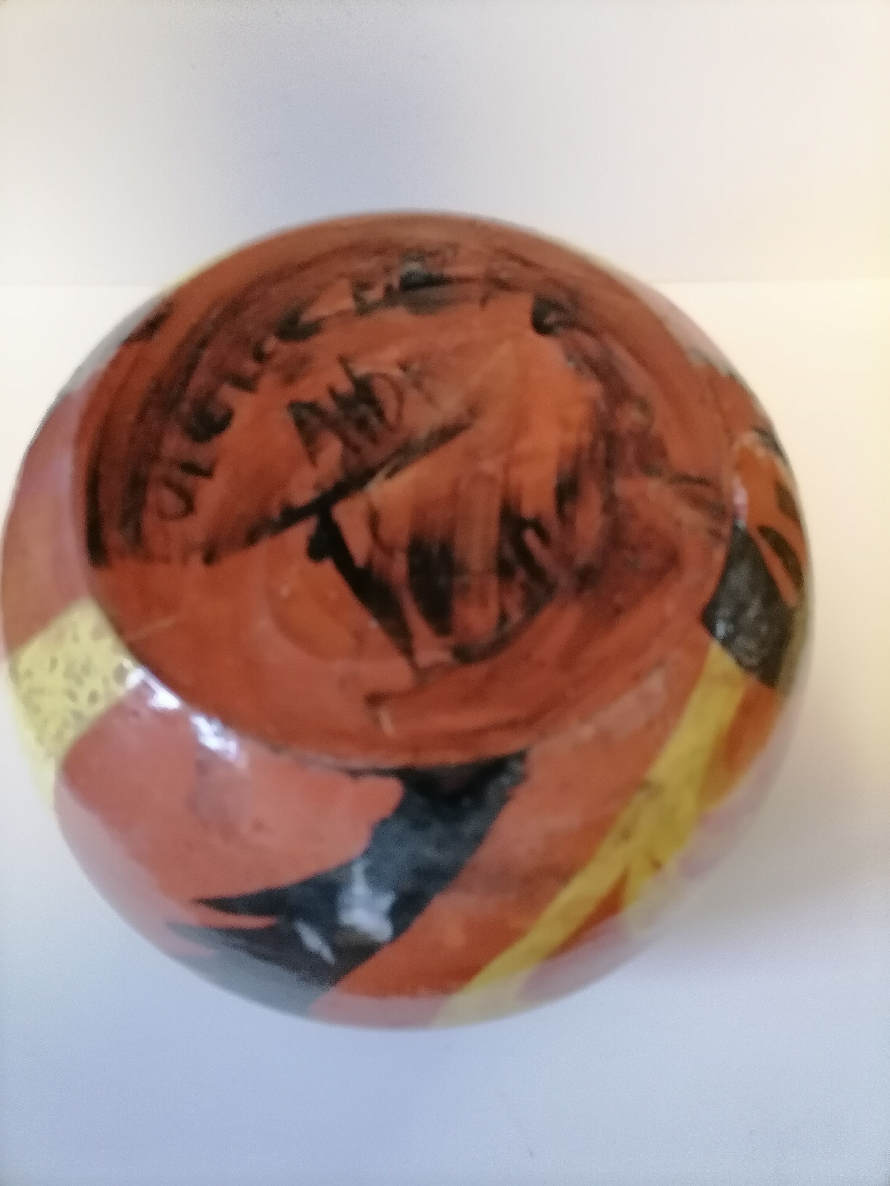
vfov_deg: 67.3
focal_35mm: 26
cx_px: 445
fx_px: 891
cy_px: 593
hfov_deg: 53.1
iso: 500
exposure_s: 1/25
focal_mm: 5.4
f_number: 1.8
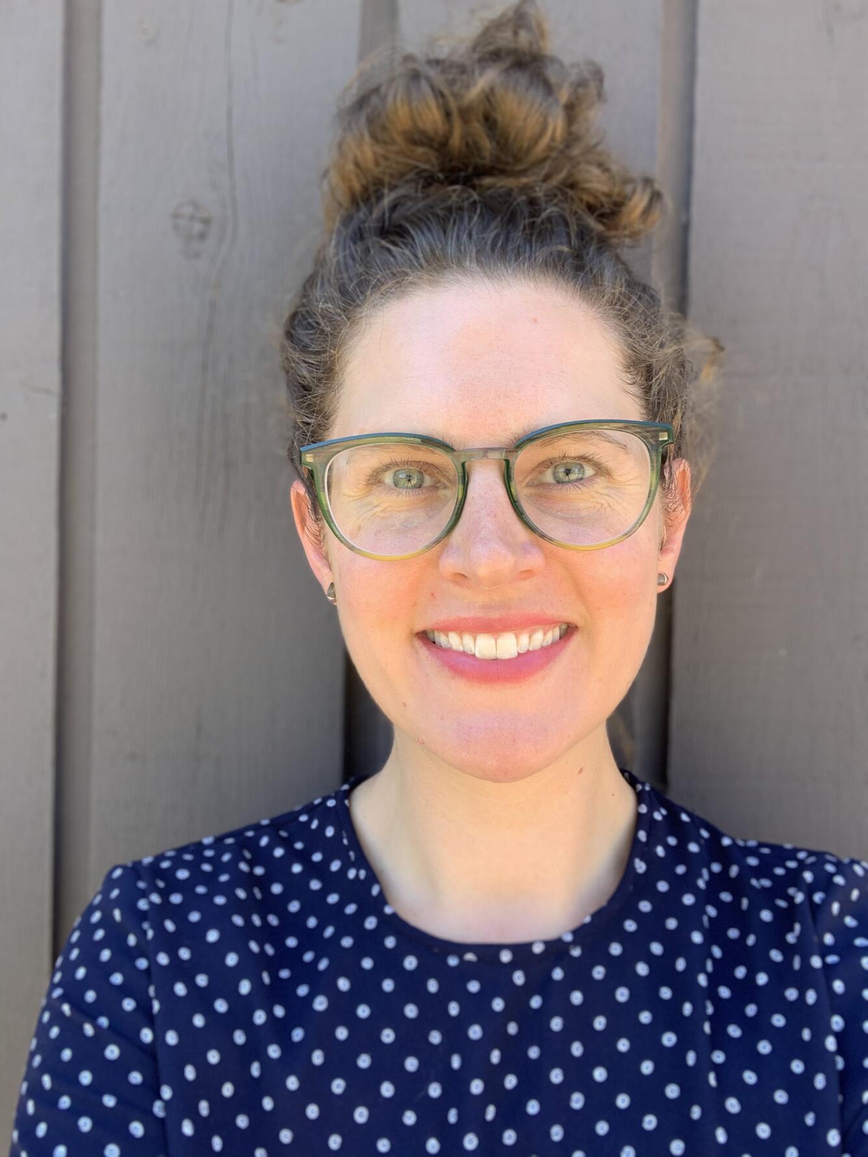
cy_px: 578
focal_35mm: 32
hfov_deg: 44.2
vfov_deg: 56.8
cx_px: 434
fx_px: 1070
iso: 20
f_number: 2.2
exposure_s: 1/122
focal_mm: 2.87
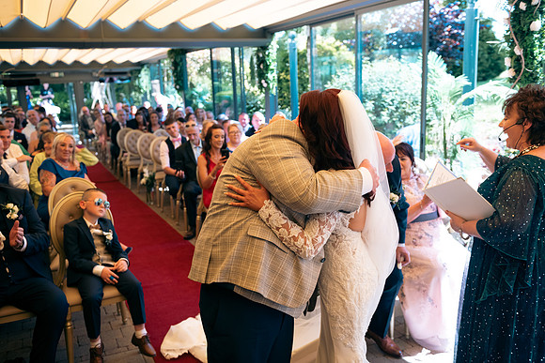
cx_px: 272
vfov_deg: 38.9
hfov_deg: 55.8
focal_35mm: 34
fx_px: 515
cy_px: 182
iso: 250
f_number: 3.5
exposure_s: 1/250
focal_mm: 34
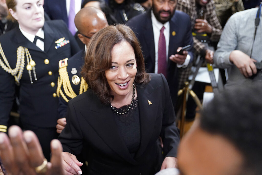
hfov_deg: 55.8
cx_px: 131
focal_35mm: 34
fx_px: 247
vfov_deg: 38.9
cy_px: 88
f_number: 2.8
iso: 8000
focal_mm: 34
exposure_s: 1/320
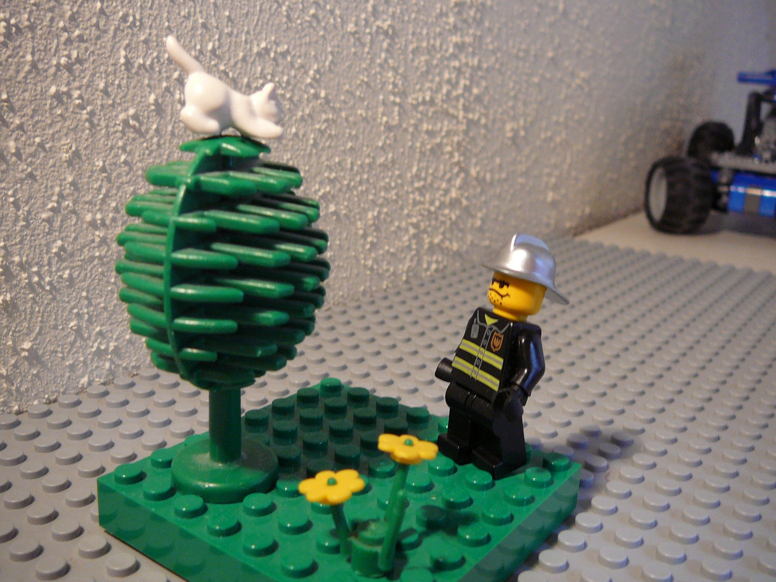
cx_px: 388
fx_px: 785
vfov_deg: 40.7
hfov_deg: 52.6
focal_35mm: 35
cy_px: 291
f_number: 2.8
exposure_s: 1/30
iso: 200
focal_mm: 5.2
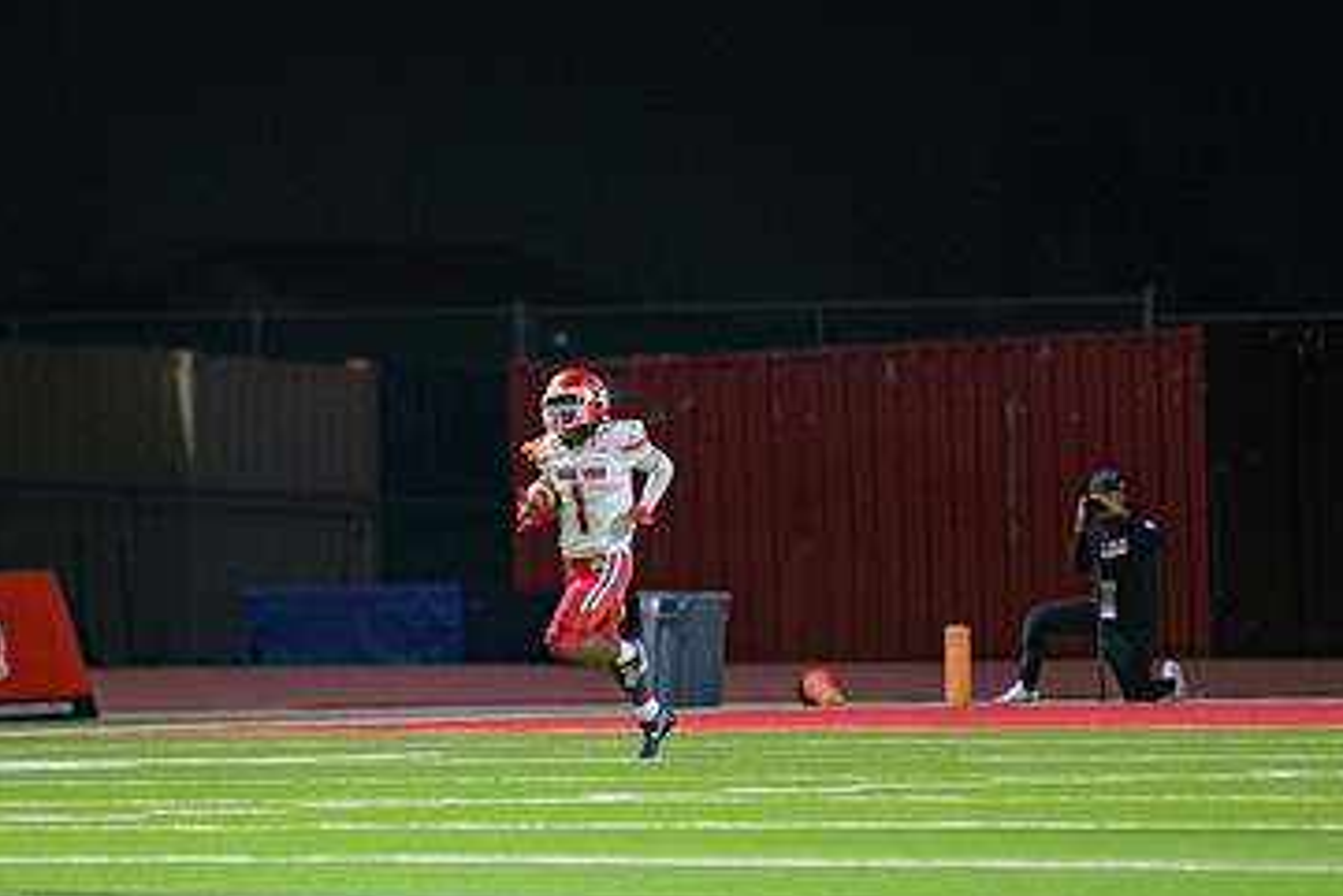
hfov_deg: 4.3
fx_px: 17988
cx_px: 472
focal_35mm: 482
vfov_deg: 2.9
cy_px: 567
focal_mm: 300
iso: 2000
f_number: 2.8
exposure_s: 1/250
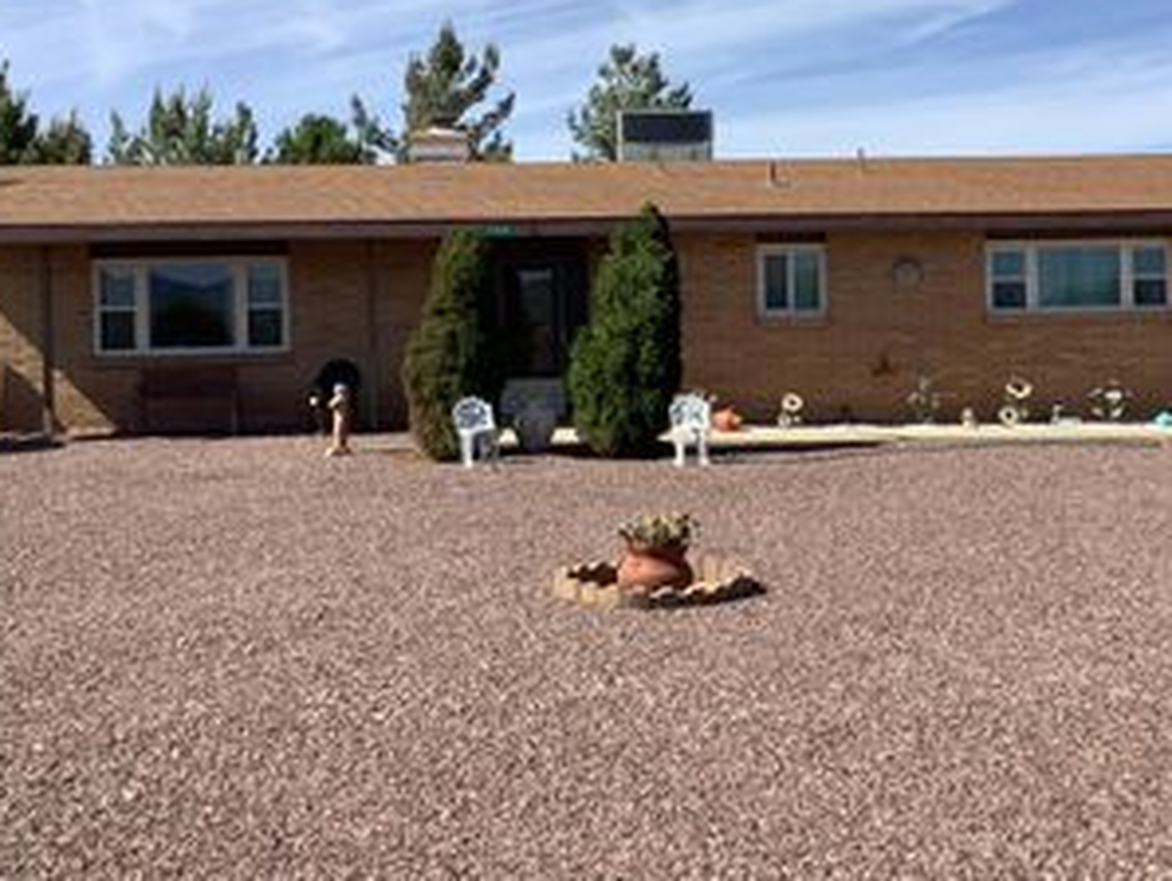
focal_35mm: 52
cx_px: 743
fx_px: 1762
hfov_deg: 36.5
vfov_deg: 27.9
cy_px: 309
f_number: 2.4
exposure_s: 1/1508
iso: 25
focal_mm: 3.3
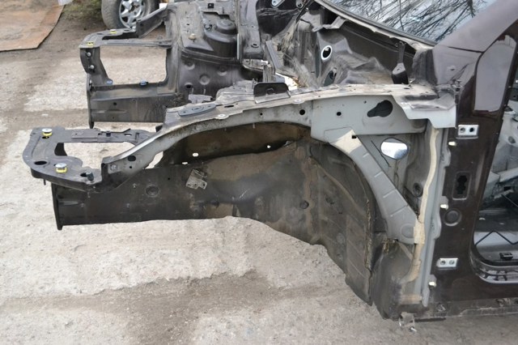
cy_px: 172
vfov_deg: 29.8
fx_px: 647
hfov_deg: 43.6
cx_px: 259
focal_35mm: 45
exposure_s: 1/500
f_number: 4.5
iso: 3200
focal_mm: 30
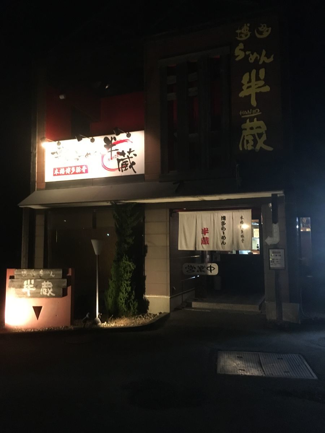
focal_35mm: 29
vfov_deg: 61.7
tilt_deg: +6.2
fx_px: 363
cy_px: 216
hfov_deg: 48.2
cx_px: 162
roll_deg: +0.5
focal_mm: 4.15
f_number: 2.2
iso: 320
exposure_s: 1/15
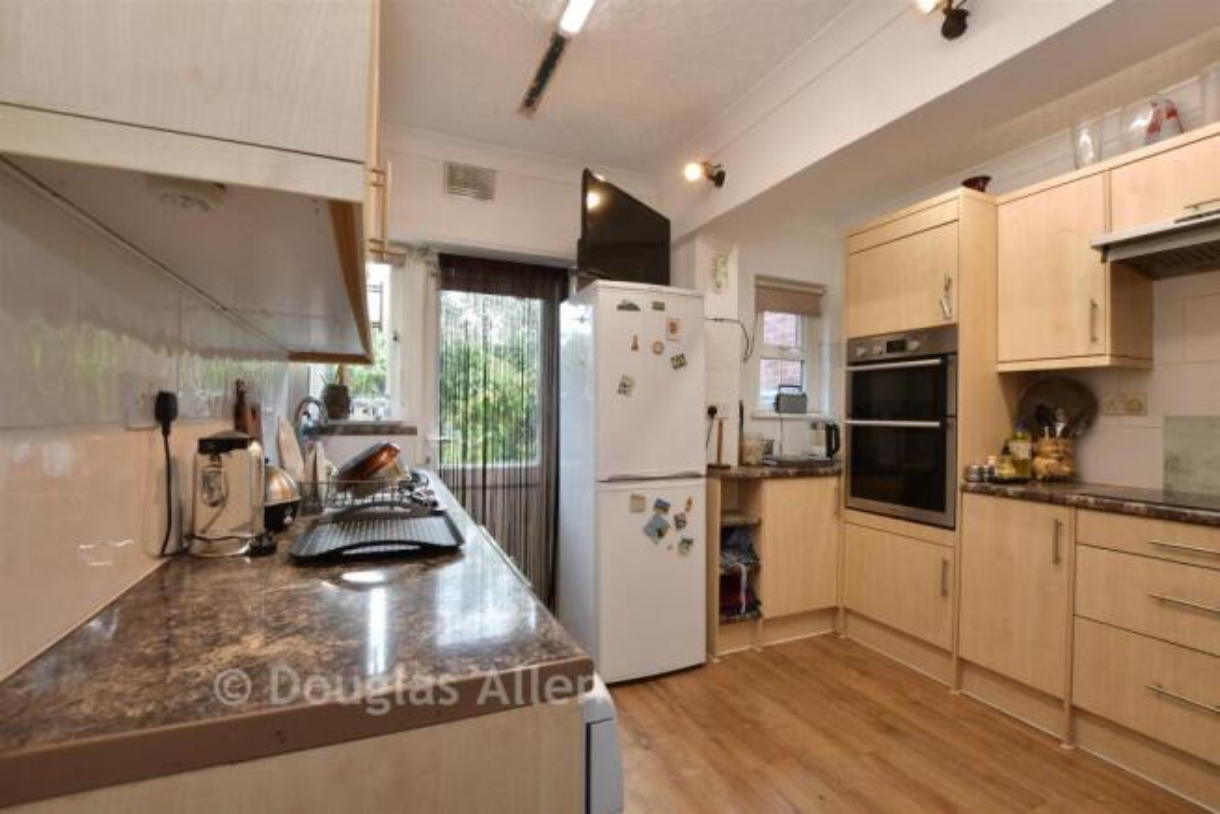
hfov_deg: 100.4
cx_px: 610
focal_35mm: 15
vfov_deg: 77.4
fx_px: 508
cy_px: 407
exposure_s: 1/4
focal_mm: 10
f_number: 8
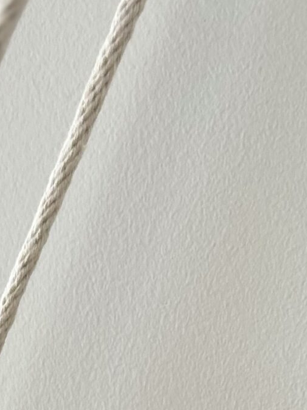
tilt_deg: -9.4
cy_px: 737
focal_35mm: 99
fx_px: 1171
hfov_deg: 14.9
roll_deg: +0.4
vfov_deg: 16.6
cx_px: 82
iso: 64
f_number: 1.5
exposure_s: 1/60
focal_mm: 5.7
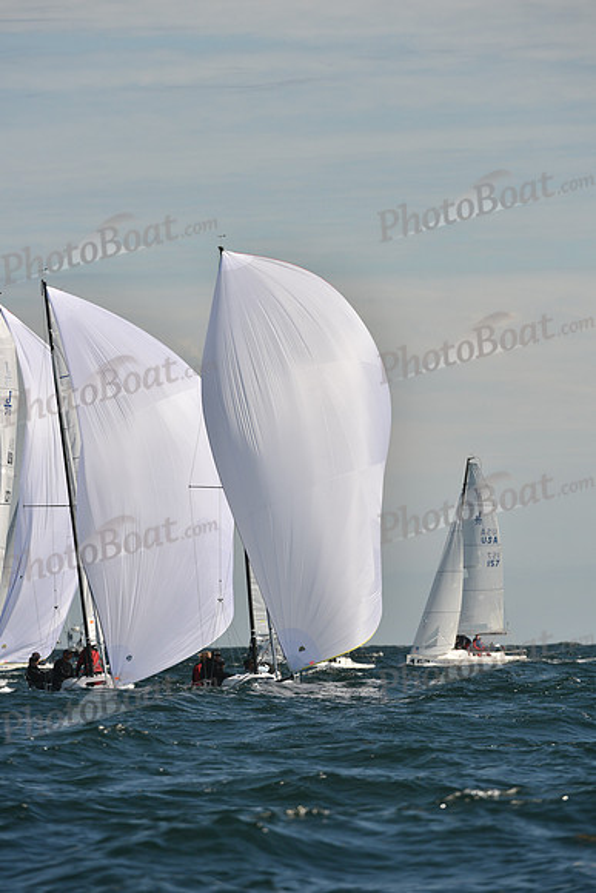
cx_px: 298
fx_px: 9927
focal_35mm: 400
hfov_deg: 3.4
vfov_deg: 5.2
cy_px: 446
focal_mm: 400
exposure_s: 1/1250
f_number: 8
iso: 250
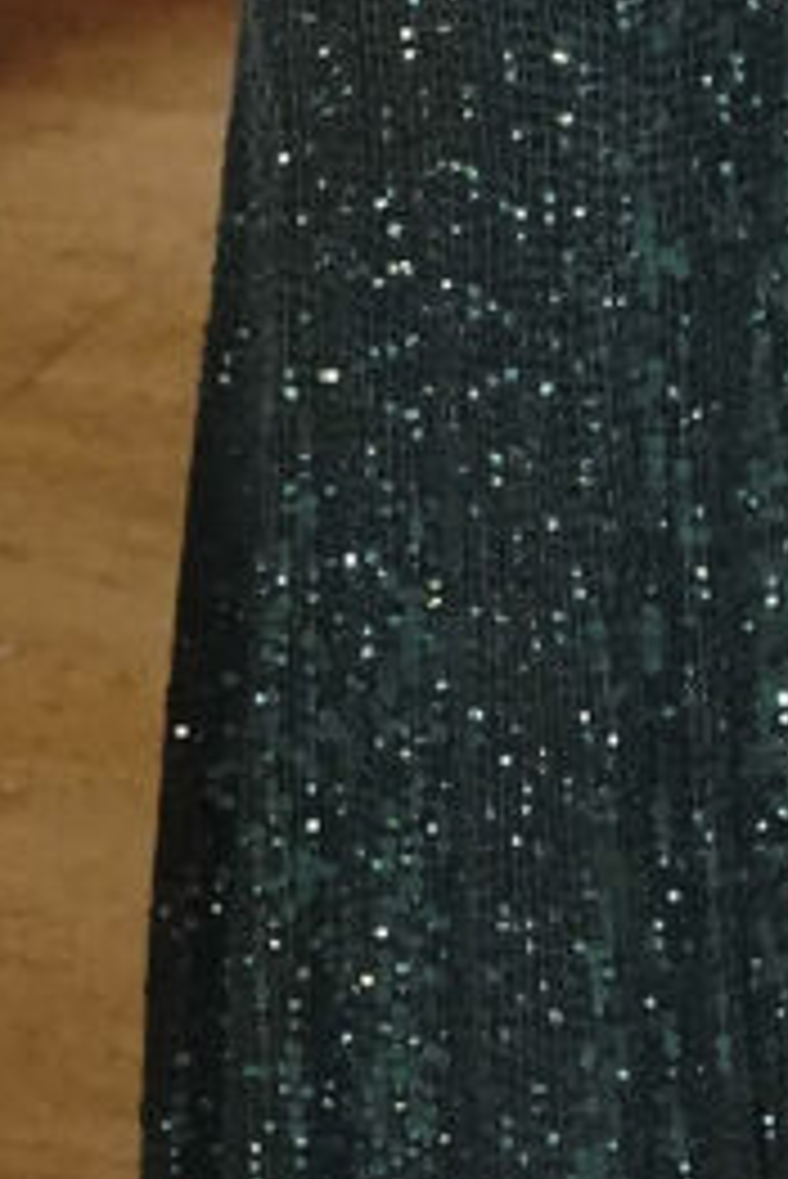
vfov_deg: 9.5
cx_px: 1900
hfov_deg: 6.2
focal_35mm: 213
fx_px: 6984
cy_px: -214
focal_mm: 31
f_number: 4.5
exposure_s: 1/200
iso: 6400
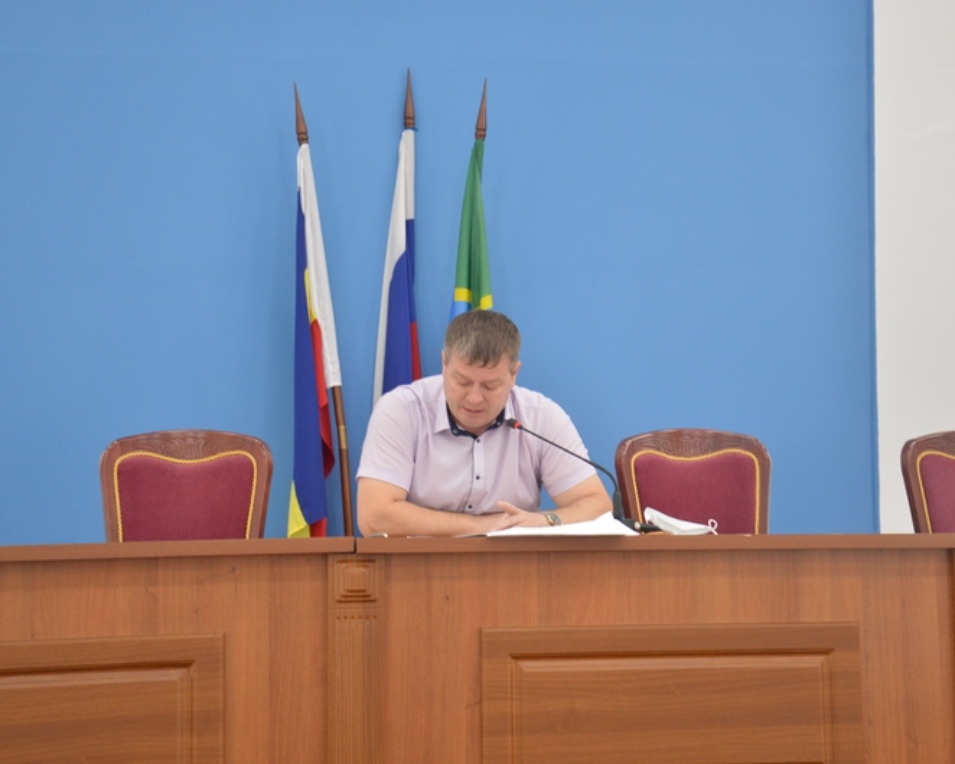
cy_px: 382
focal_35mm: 68
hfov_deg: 27.9
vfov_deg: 22.5
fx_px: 1923
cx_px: 518
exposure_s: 1/30
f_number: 4.8
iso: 560
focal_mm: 40
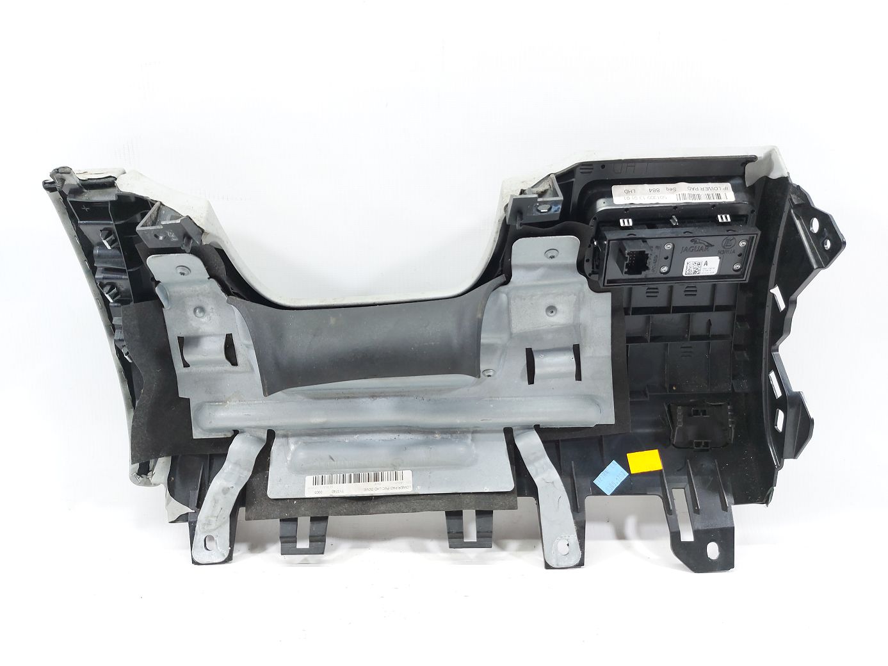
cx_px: 444
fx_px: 616
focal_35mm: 24
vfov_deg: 56.8
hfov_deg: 71.6
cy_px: 333
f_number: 1.8
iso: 125
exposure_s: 1/50
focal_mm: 5.23
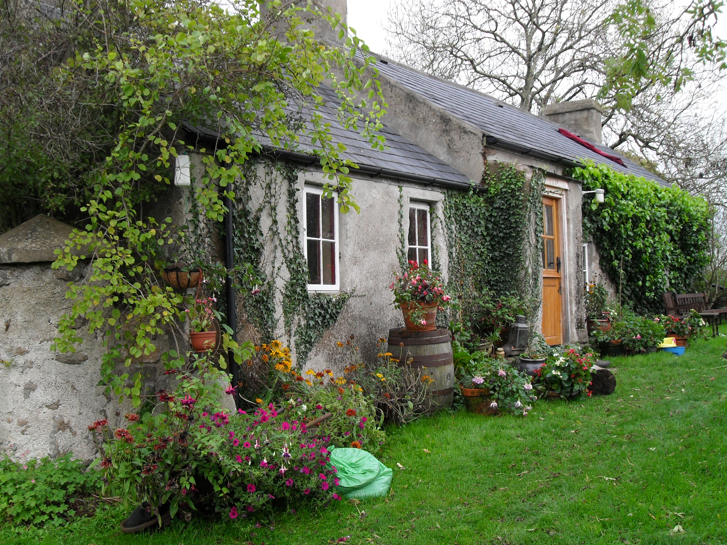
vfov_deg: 35.1
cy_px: 276
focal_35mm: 41
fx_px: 861
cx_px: 370
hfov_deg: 45.8
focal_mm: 7
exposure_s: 1/45
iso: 100
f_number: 3
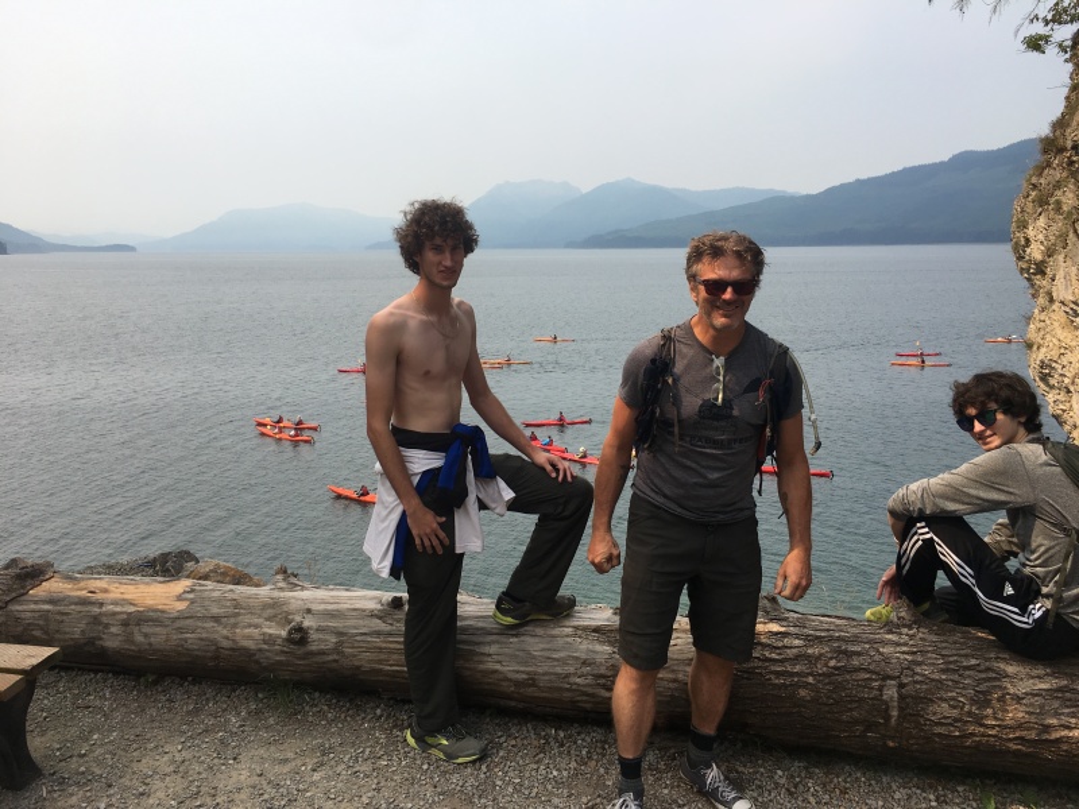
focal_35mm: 29
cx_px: 540
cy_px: 404
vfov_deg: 48.2
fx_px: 904
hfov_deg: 61.7
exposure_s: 1/1479
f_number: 2.2
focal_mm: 4.15
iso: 25
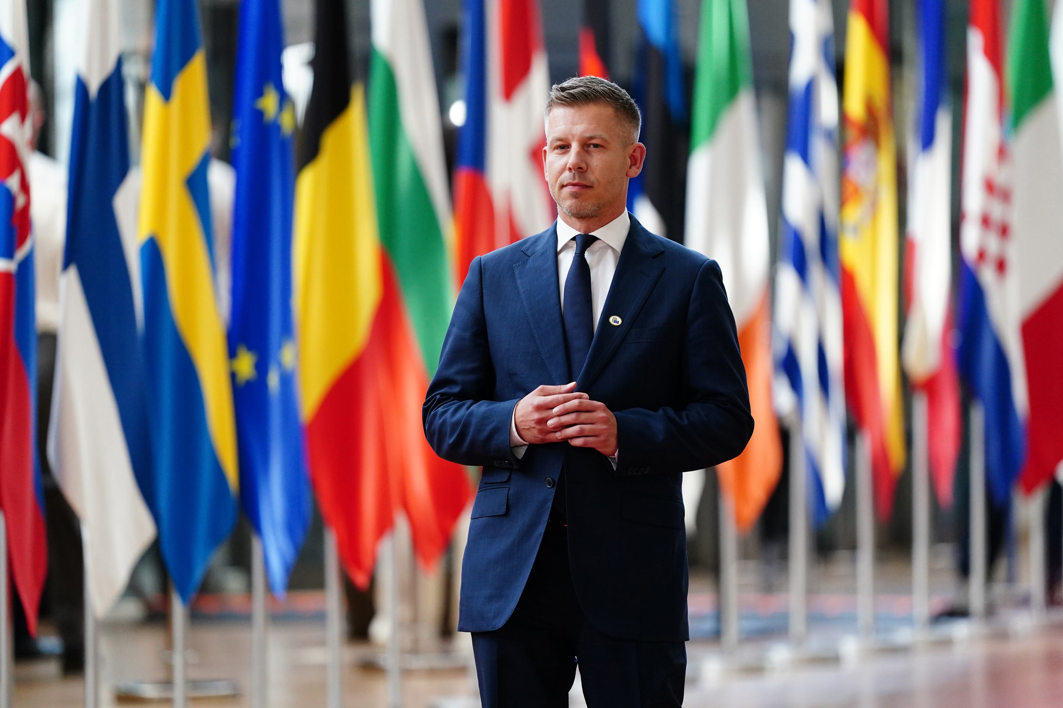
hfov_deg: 6.9
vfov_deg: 4.6
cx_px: 532
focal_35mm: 300
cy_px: 354
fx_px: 8858
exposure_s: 1/500
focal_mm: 300
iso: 2500
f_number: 3.2
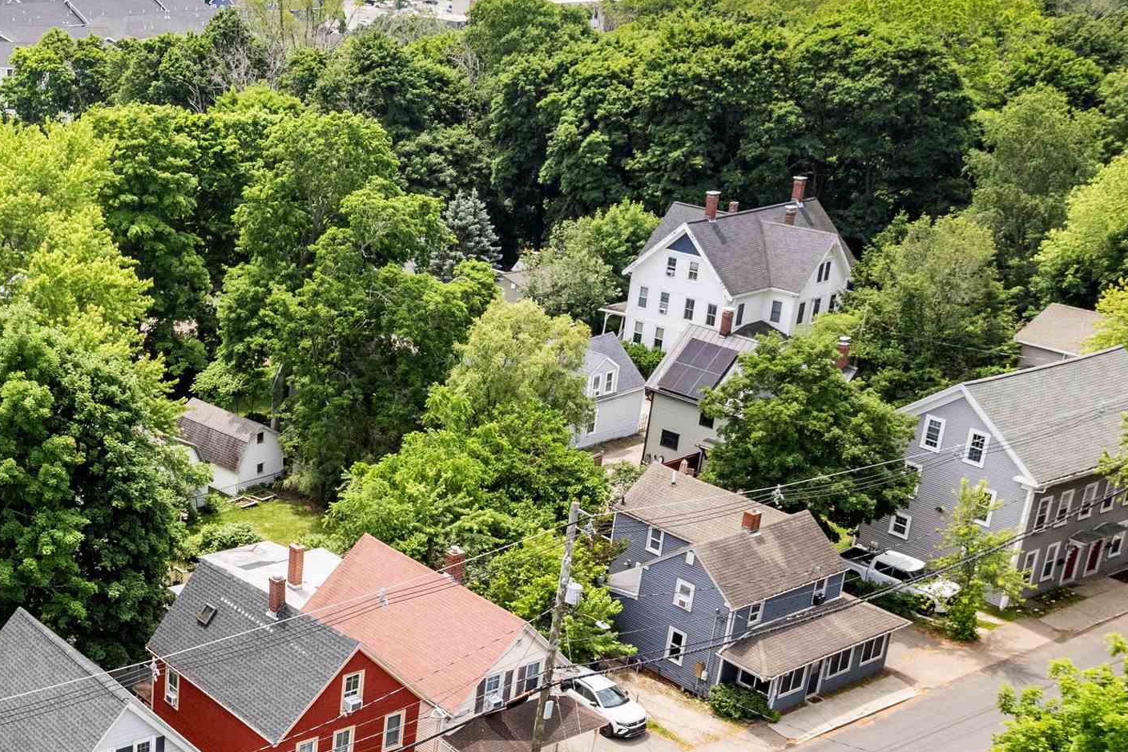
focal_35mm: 48
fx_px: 1504
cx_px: 68
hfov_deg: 37.8
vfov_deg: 27.9
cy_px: 496
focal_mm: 8.38
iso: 100
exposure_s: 1/100
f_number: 2.8
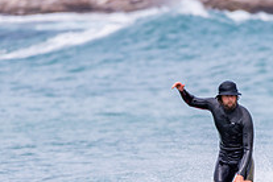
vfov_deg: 1.0
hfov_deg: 1.5
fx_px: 10646
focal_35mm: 1404
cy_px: 205
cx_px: 214
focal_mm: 500
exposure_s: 1/320
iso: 140
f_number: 5.6
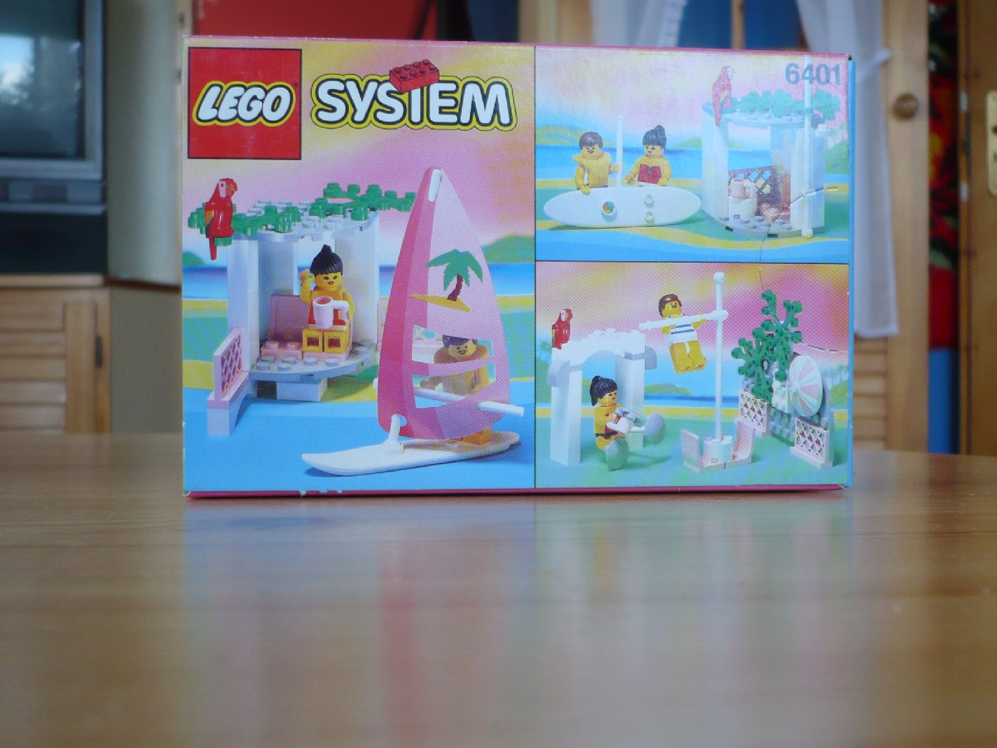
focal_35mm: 46
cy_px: 392
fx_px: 1325
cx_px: 560
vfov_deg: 31.5
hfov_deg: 41.2
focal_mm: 5.8
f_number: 2.8
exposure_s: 1/50
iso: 100
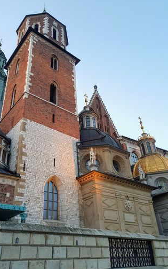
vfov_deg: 66.5
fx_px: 205
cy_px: 134
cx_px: 70
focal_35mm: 28
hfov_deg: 44.4
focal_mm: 4.2
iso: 160
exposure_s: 1/50
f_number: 1.7
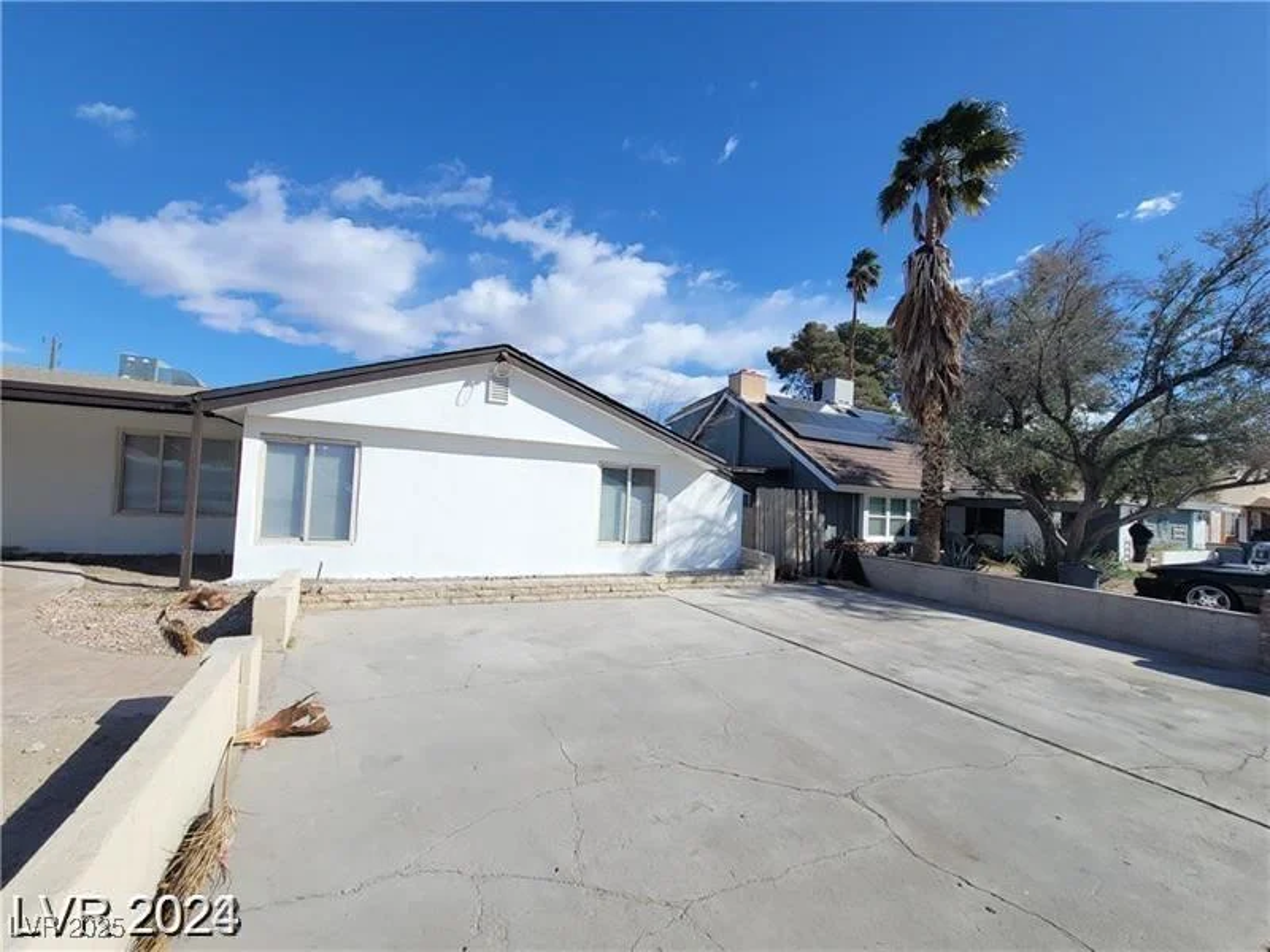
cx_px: 635
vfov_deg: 89.9
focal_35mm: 13
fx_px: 477
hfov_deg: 106.2
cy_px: 476
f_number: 2.2
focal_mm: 2.2
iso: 64
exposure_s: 1/2359
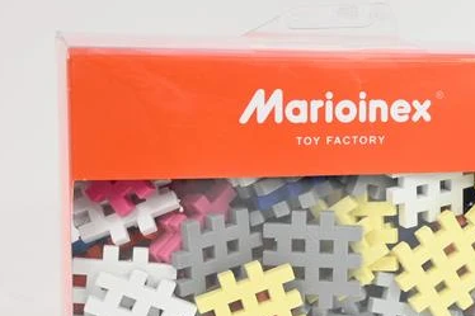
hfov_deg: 25.4
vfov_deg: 17.0
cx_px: 329
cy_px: 251
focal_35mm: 79
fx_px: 1048
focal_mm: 27.5
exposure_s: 1/125
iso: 450
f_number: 4.5
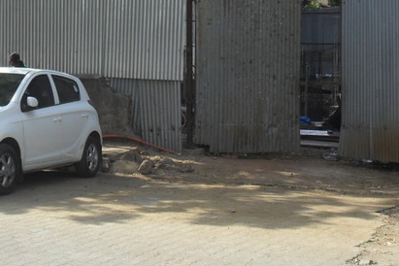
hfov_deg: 27.4
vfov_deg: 18.6
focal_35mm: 73
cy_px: 101
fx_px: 809
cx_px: 112
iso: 100
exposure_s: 1/500
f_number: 4
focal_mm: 6.6
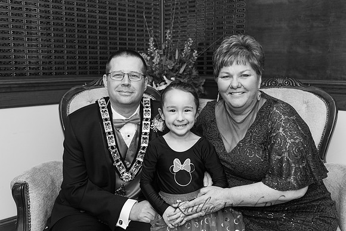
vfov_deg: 35.1
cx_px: 173
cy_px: 116
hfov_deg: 50.7
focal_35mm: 38
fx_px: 365
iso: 800
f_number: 4
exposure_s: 1/200
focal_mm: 38
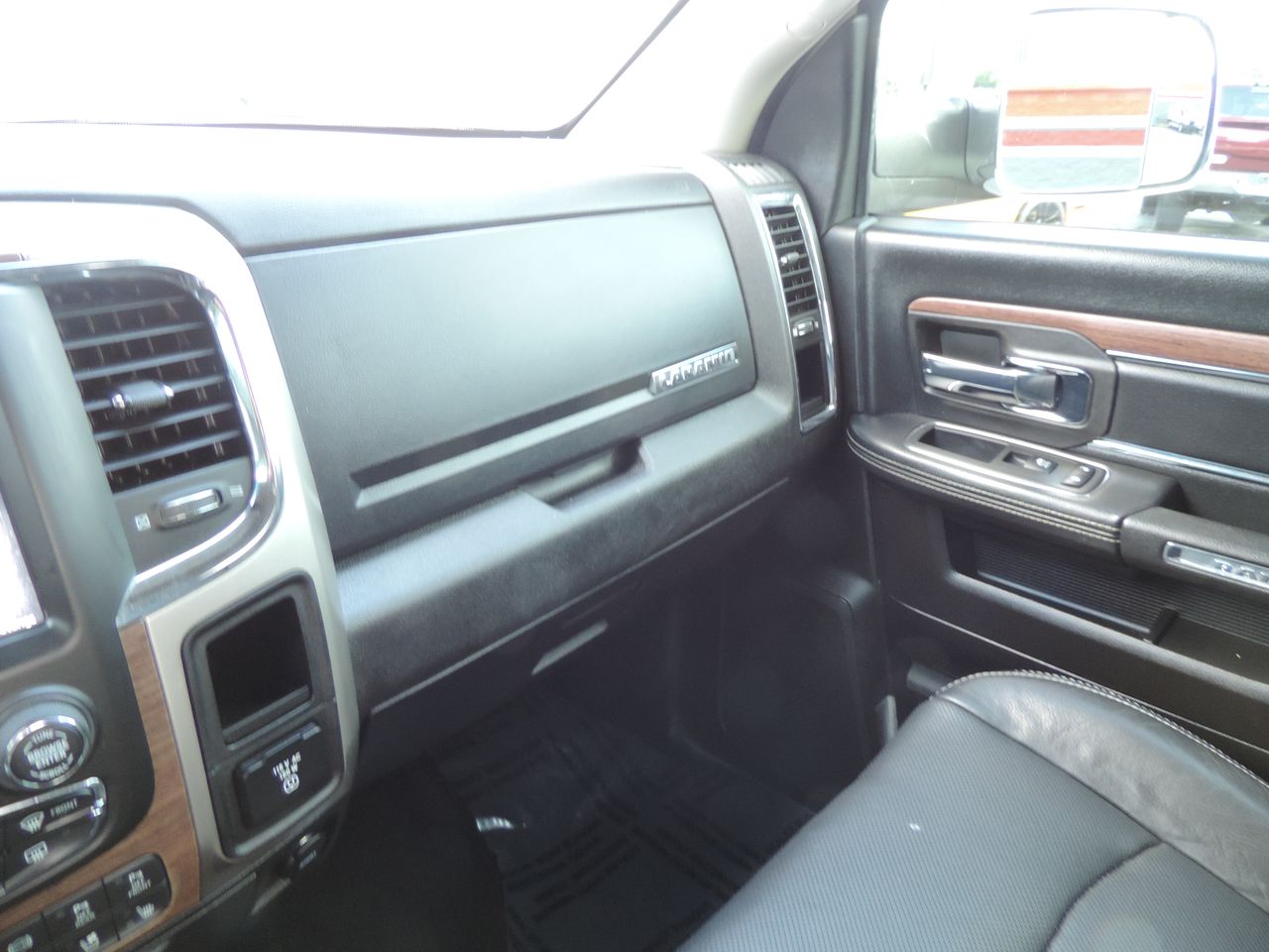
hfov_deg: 71.6
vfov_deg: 56.8
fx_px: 880
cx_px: 634
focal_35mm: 24
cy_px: 476
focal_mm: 4.3
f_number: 3
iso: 400
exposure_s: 1/20
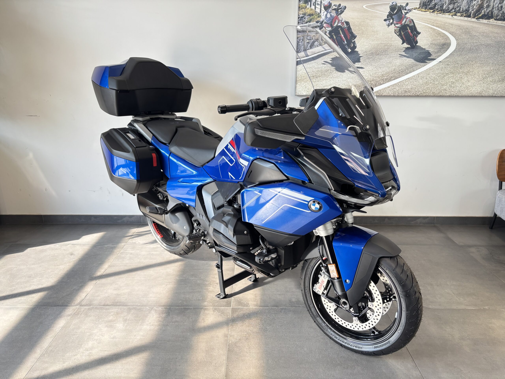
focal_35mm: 26
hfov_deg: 67.3
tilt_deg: -16.9
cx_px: 252
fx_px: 379
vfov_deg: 53.1
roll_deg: +0.2
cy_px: 190
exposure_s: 1/121
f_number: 1.6
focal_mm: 5.96
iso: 64
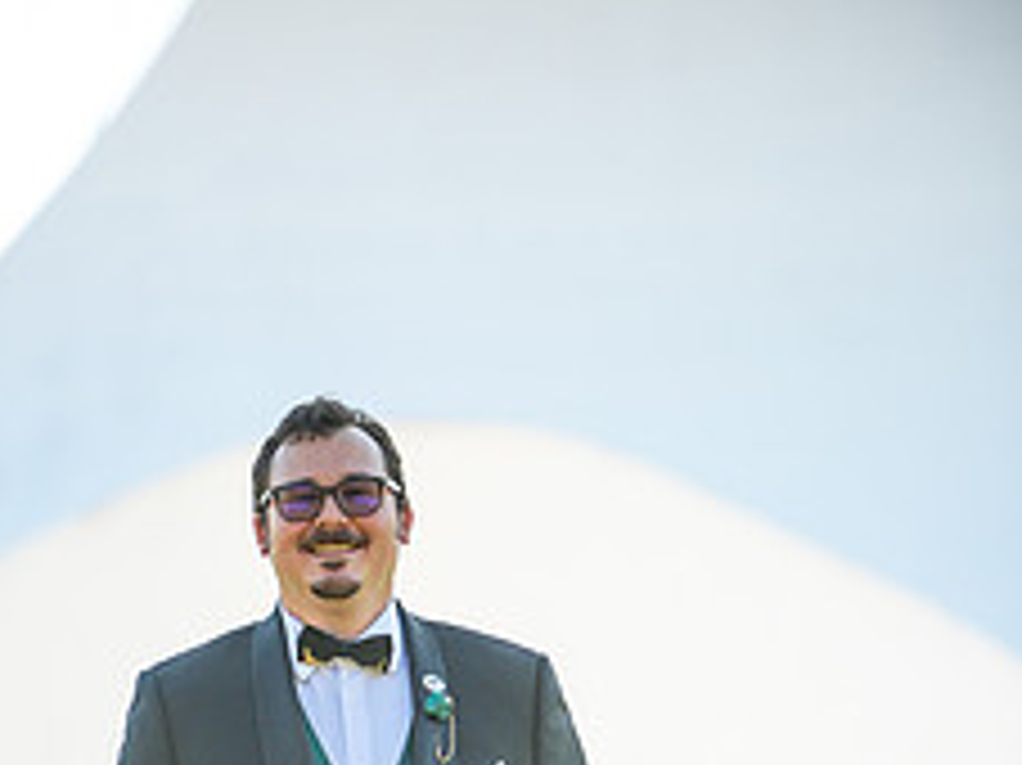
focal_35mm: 324
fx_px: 9561
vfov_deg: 4.6
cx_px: 419
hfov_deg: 6.1
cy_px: 972
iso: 400
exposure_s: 1/1600
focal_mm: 170
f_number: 2.8
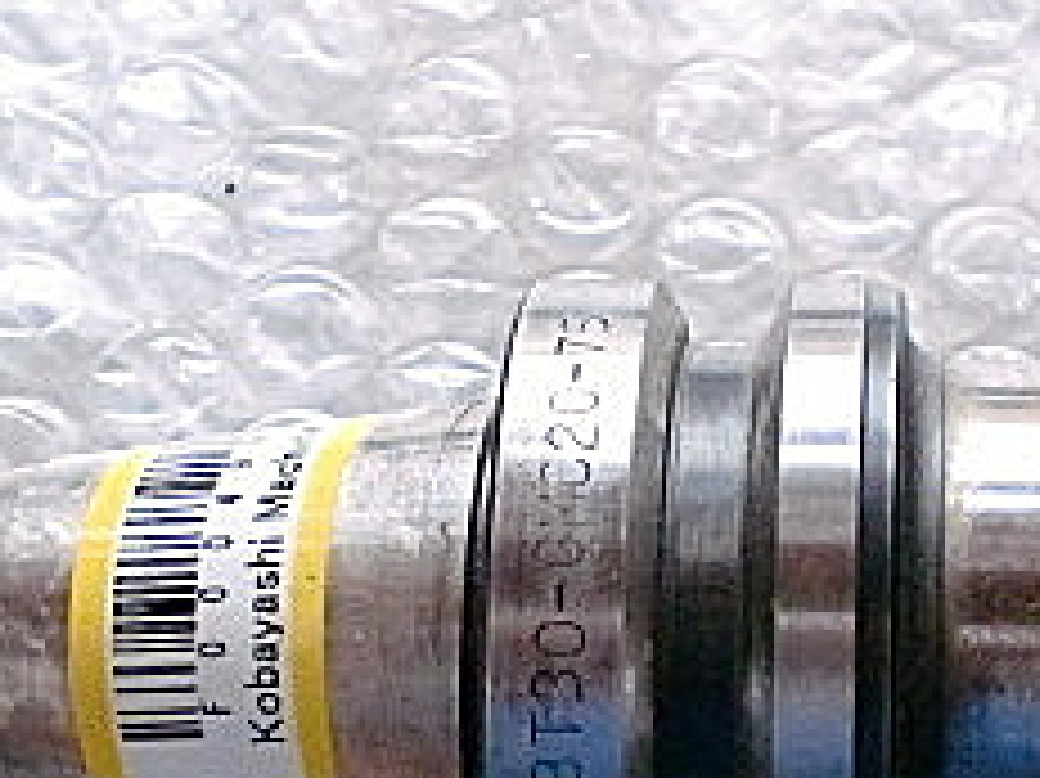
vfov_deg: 15.1
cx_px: 698
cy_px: 702
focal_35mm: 97
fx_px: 2913
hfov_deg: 20.2
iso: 640
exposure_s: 1/60
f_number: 3.1
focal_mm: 6.3
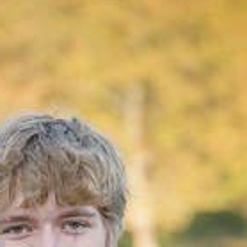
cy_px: 391
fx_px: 3431
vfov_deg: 4.1
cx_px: 44
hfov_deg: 4.1
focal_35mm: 425
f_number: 7.1
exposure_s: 1/640
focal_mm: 155
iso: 800
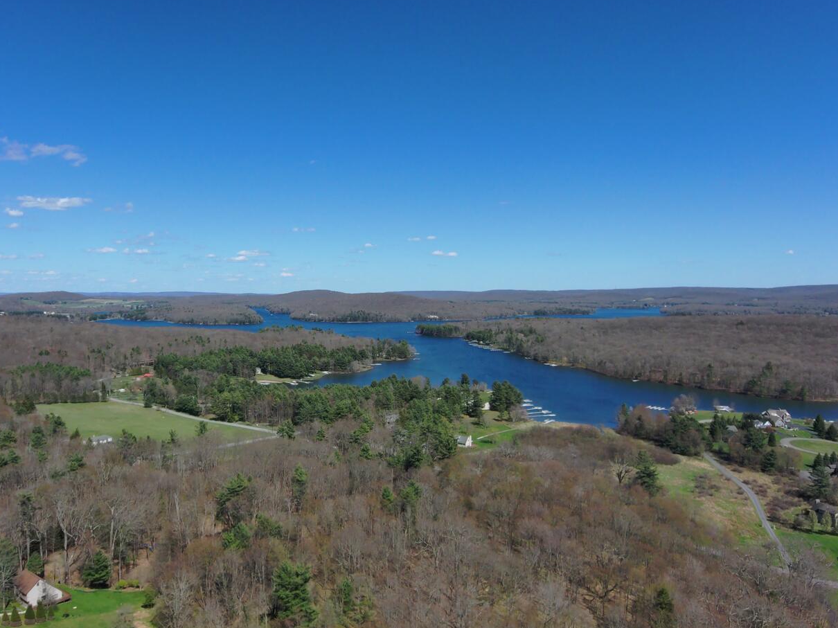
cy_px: 330
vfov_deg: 54.8
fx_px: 605
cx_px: 372
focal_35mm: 25
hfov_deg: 69.2
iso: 352
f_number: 2.8
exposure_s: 1/120
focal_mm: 3.7
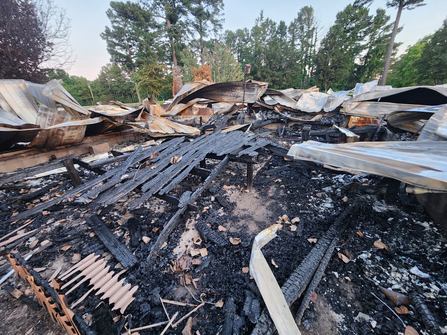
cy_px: 168
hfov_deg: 106.2
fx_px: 168
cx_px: 224
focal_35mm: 13
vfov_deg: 89.9
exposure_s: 1/30
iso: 400
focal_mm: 2.2
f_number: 2.2
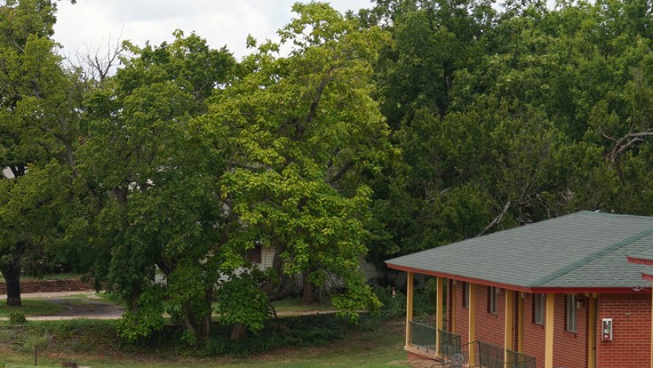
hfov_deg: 12.3
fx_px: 2962
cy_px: 334
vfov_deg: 7.1
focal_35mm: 171
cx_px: -121
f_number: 10
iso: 100
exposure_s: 1/100
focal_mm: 60
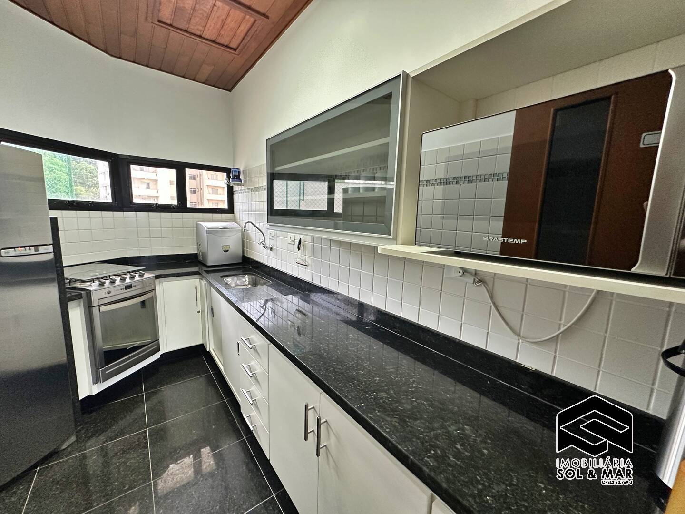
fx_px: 277
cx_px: 342
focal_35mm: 14
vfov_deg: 85.7
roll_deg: -2.6
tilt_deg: -8.4
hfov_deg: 102.1
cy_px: 257
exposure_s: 1/60
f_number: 2.2
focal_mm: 2.22
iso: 320
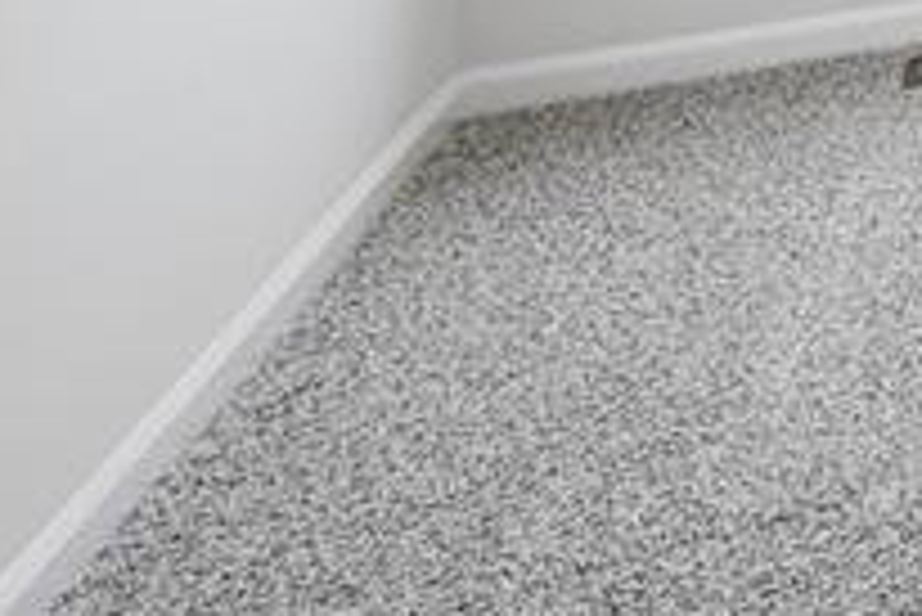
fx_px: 1794
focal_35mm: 70
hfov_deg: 14.8
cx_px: 2262
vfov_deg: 15.4
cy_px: -636
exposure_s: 1/4
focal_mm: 14
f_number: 9
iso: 100
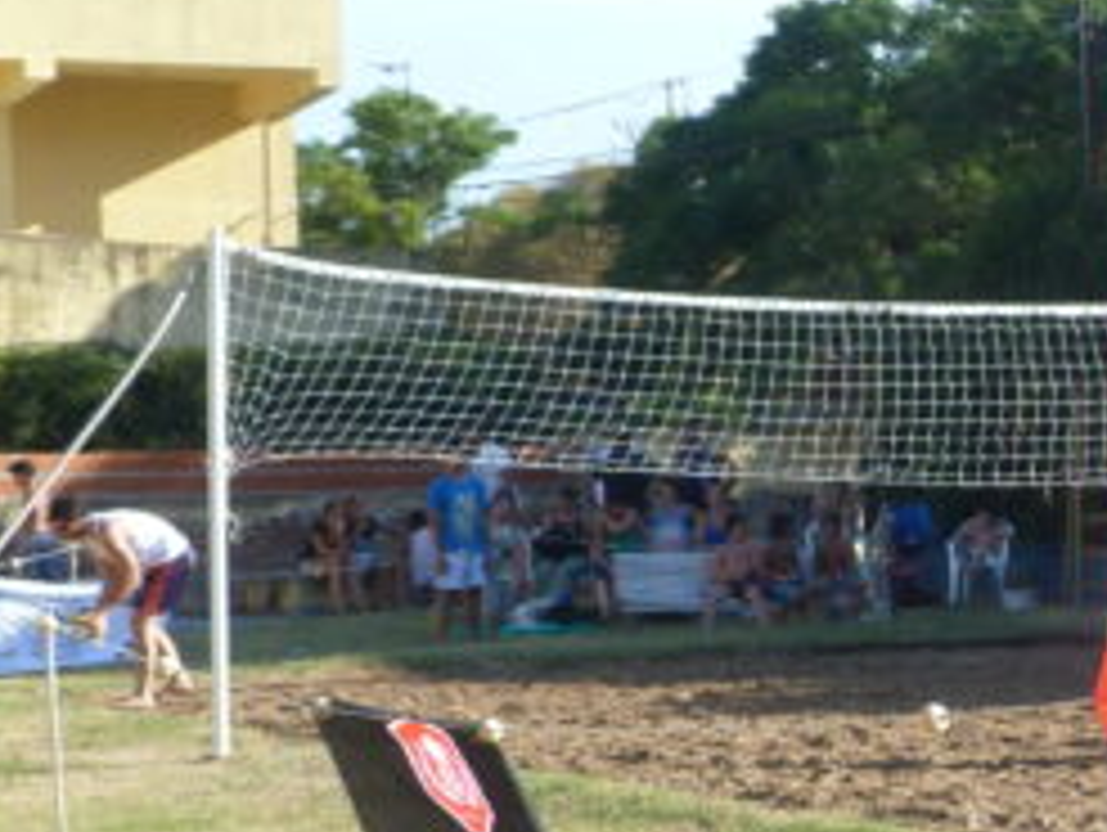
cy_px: 652
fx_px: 4097
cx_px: 1508
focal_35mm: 128
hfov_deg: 14.6
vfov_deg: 11.6
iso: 125
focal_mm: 7.4
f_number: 3.2
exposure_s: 1/500
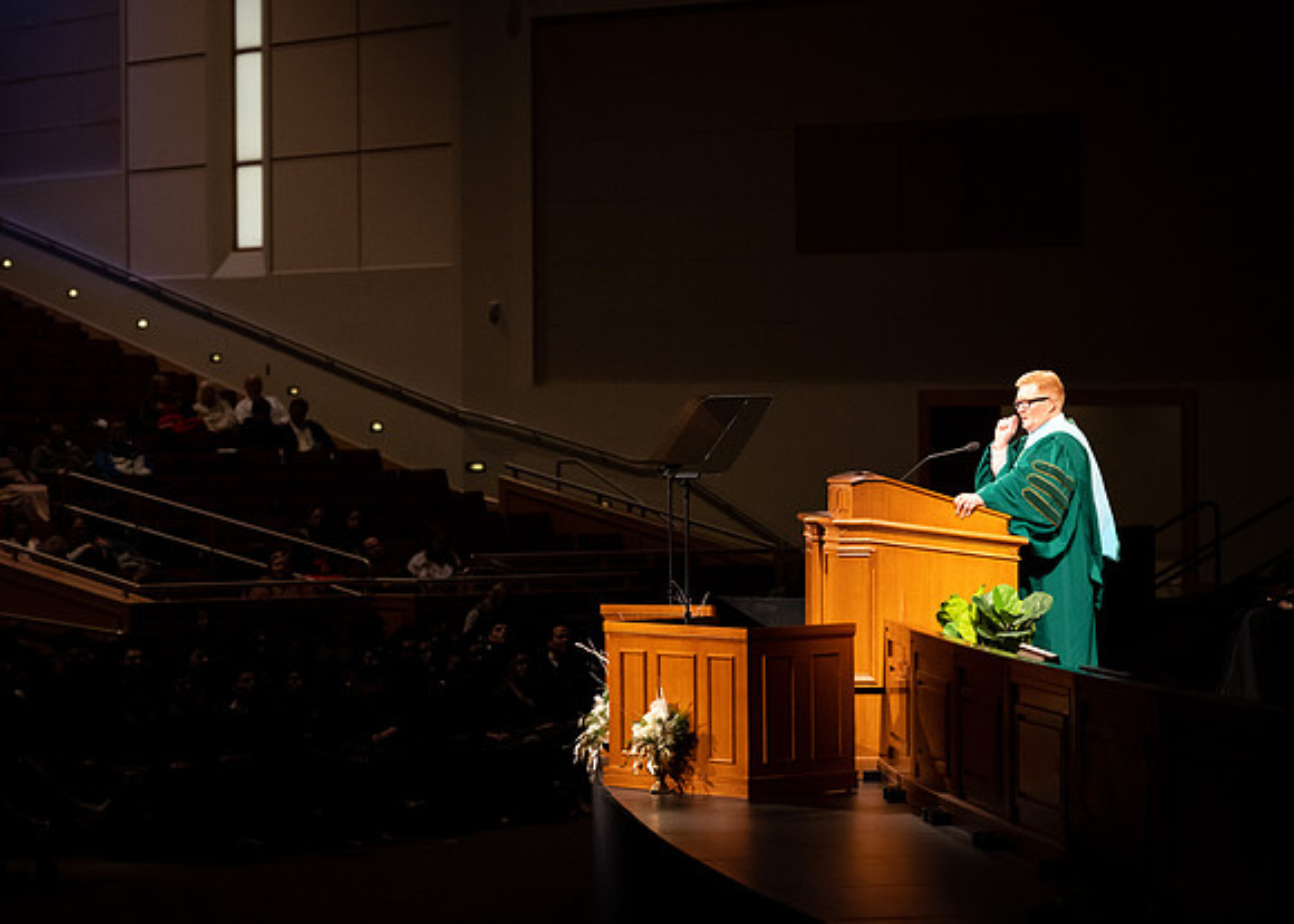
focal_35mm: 141
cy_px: 523
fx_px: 5193
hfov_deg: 14.2
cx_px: 689
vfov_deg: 10.2
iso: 1600
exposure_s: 1/200
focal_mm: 112
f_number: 2.8
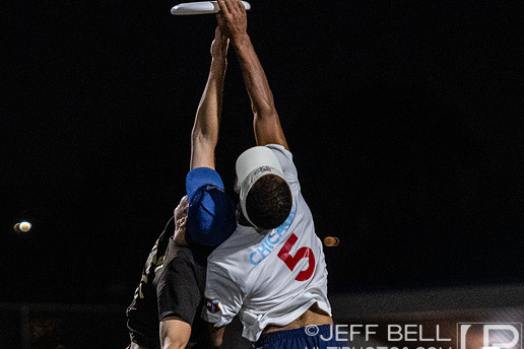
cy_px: 189
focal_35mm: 461
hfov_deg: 4.5
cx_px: 265
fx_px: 6710
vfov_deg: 3.0
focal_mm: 130
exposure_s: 1/1000
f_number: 2.8
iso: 5000
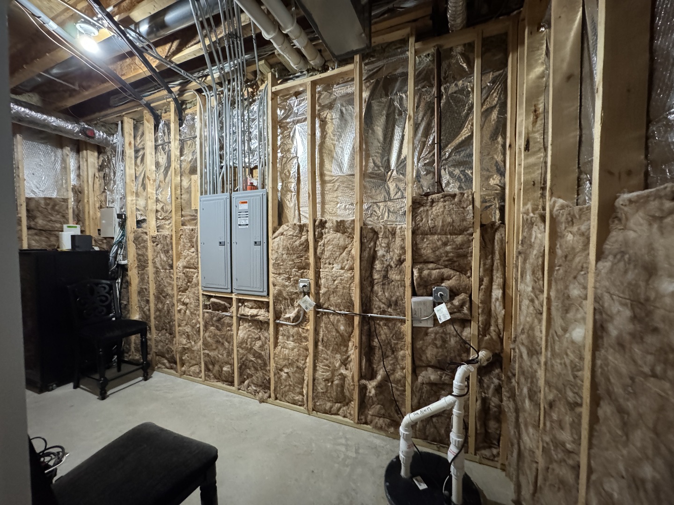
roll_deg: +0.5
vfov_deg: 85.7
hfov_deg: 102.1
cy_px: 252
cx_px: 337
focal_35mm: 14
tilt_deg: -2.6
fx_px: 273
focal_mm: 2.22
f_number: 2.2
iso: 1250
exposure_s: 1/60
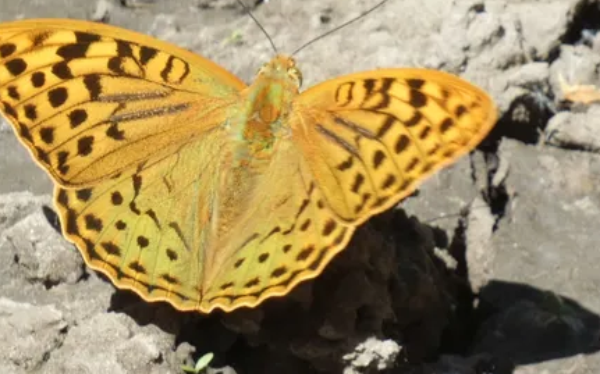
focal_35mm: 945
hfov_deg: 2.2
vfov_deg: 1.4
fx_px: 15447
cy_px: 163
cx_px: 259
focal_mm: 107.6
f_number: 5.6
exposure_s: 1/200
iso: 80
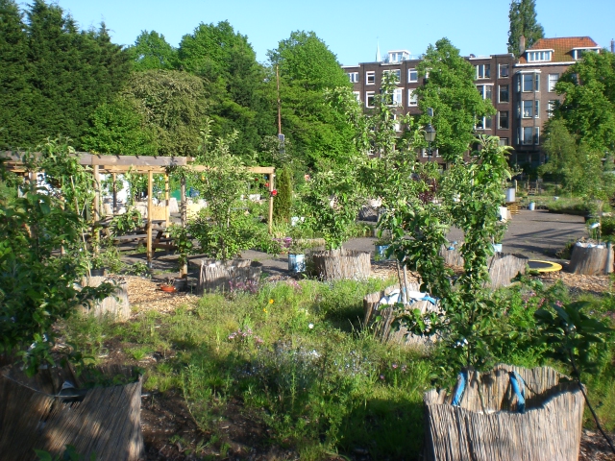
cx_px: 308
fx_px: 675
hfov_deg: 49.0
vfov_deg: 37.7
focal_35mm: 38
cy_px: 230
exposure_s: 1/200
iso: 50
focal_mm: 6.3
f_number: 4.4
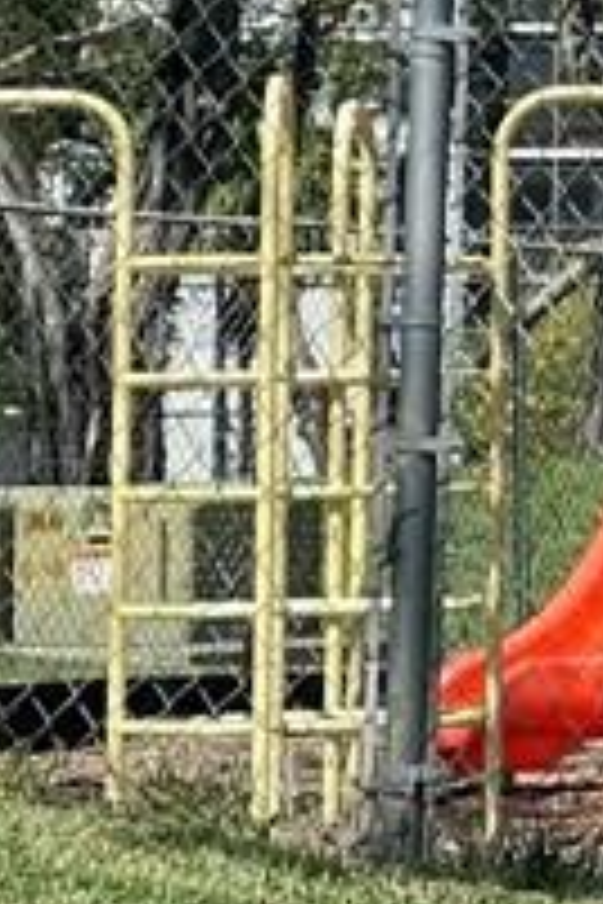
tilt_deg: +4.4
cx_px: 2200
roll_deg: +0.3
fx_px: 8517
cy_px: -180
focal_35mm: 339
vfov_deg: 6.0
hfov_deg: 3.9
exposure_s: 1/713
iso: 20
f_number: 2.2
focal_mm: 7.5
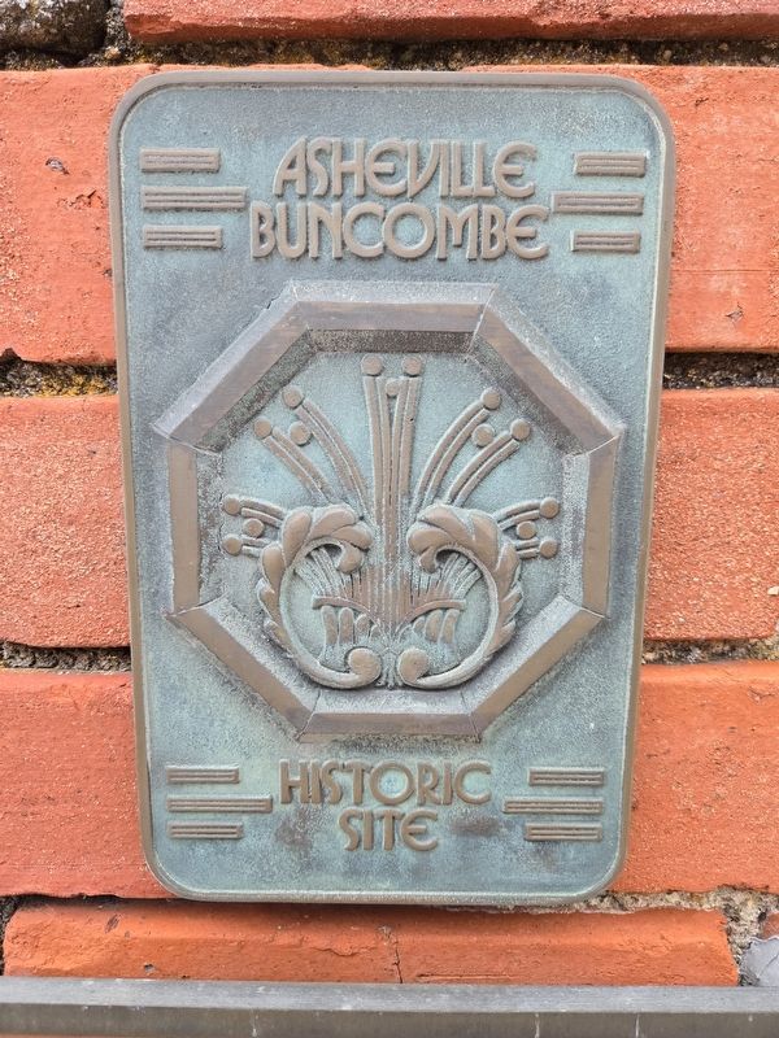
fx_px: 690
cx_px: 390
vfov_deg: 73.9
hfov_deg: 58.9
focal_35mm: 23
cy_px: 519
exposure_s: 1/120
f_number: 1.8
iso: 160
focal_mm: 5.4
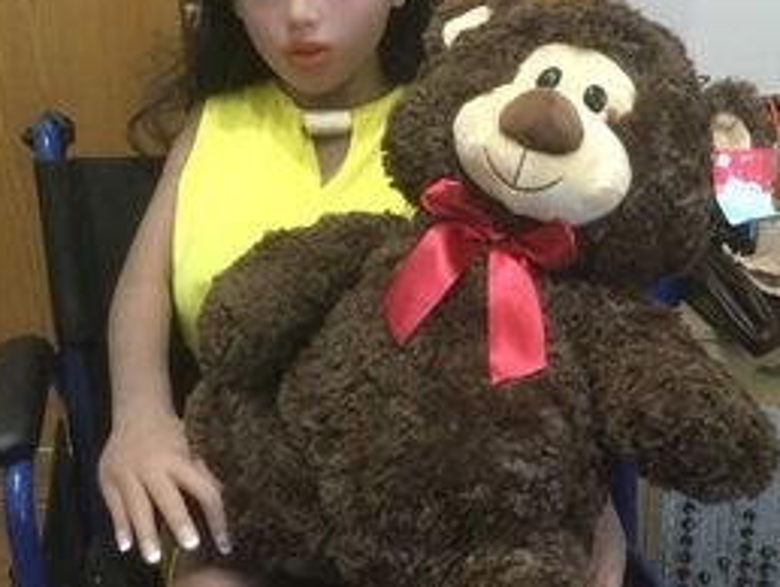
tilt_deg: -21.2
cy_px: 287
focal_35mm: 48
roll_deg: +0.7
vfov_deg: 30.3
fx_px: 1083
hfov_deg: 39.6
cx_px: 393
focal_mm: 3.3
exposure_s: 1/15
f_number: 2.4
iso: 500
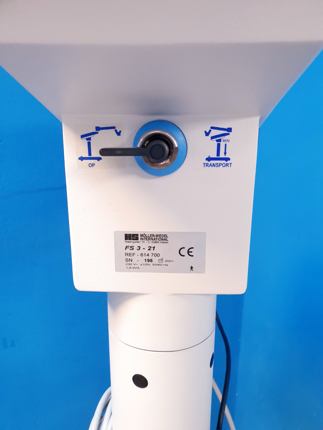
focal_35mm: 26
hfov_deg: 53.1
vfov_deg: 67.3
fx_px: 323
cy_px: 215
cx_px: 162
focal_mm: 4.3
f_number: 2.4
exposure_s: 1/50
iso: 400
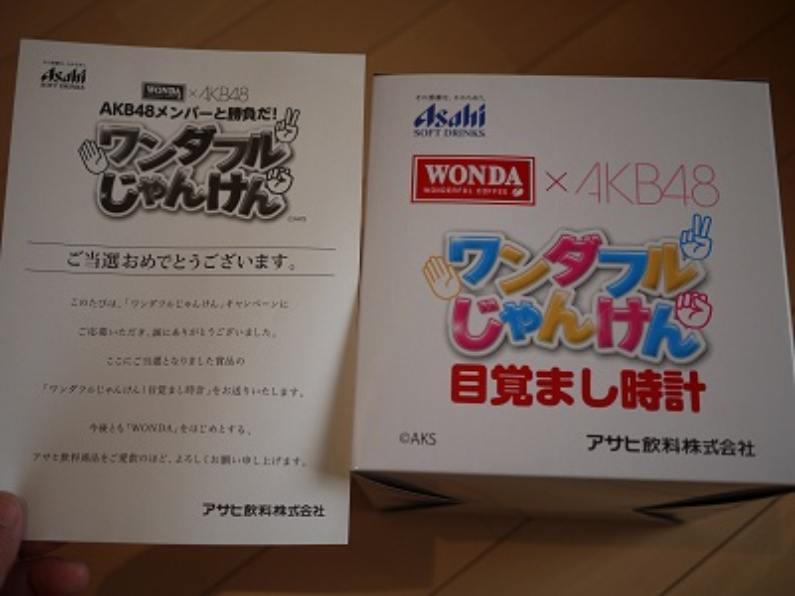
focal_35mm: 40
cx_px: 398
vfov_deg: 36.0
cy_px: 298
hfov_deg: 46.8
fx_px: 919
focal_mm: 20
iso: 100
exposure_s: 1/80
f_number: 1.7
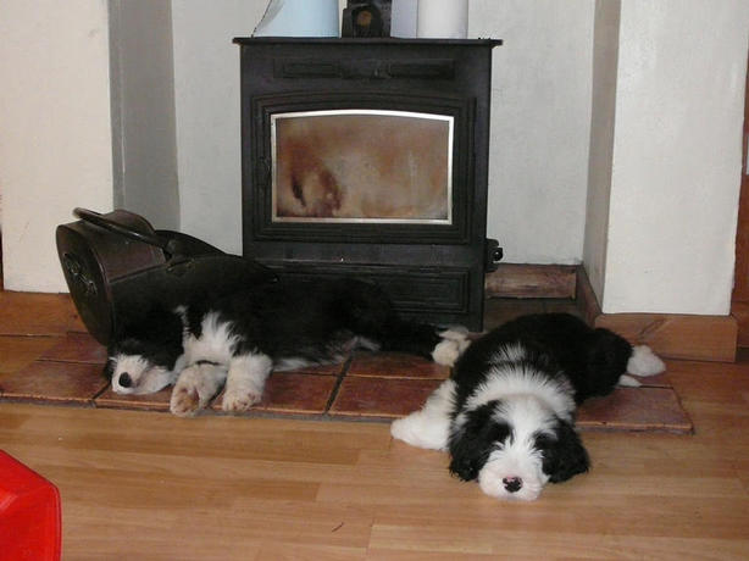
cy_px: 280
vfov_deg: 29.7
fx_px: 1060
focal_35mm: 49
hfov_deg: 38.9
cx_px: 374
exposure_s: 1/30
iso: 400
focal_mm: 7.3
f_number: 3.4
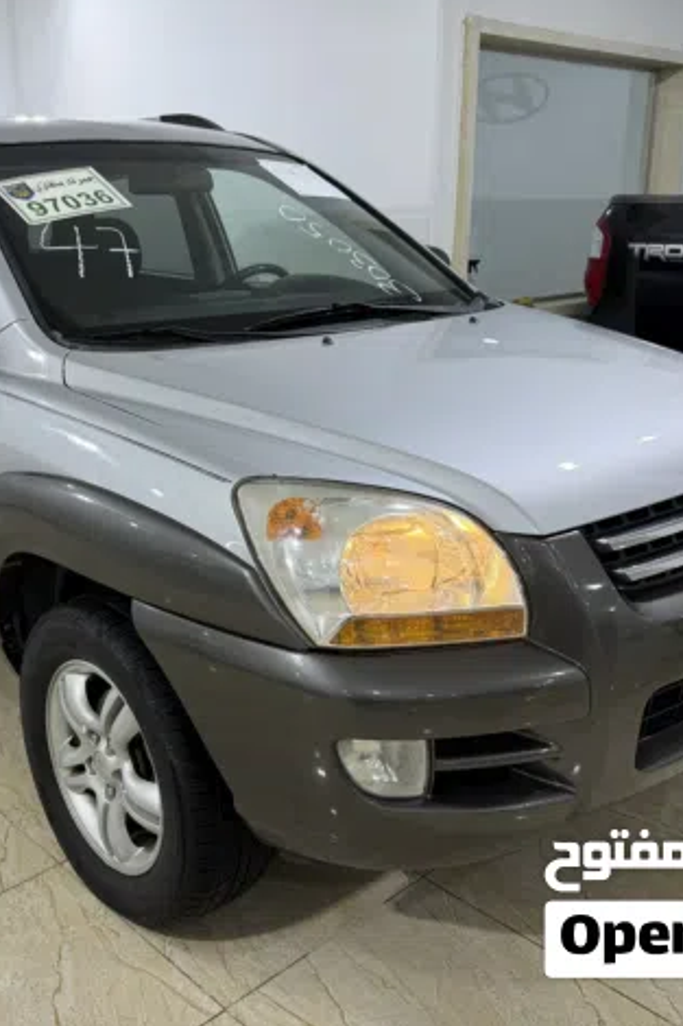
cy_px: 506
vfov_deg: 55.8
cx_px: 216
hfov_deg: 38.3
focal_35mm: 34
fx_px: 968
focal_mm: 6.76
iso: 64
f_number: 1.78
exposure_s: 1/100
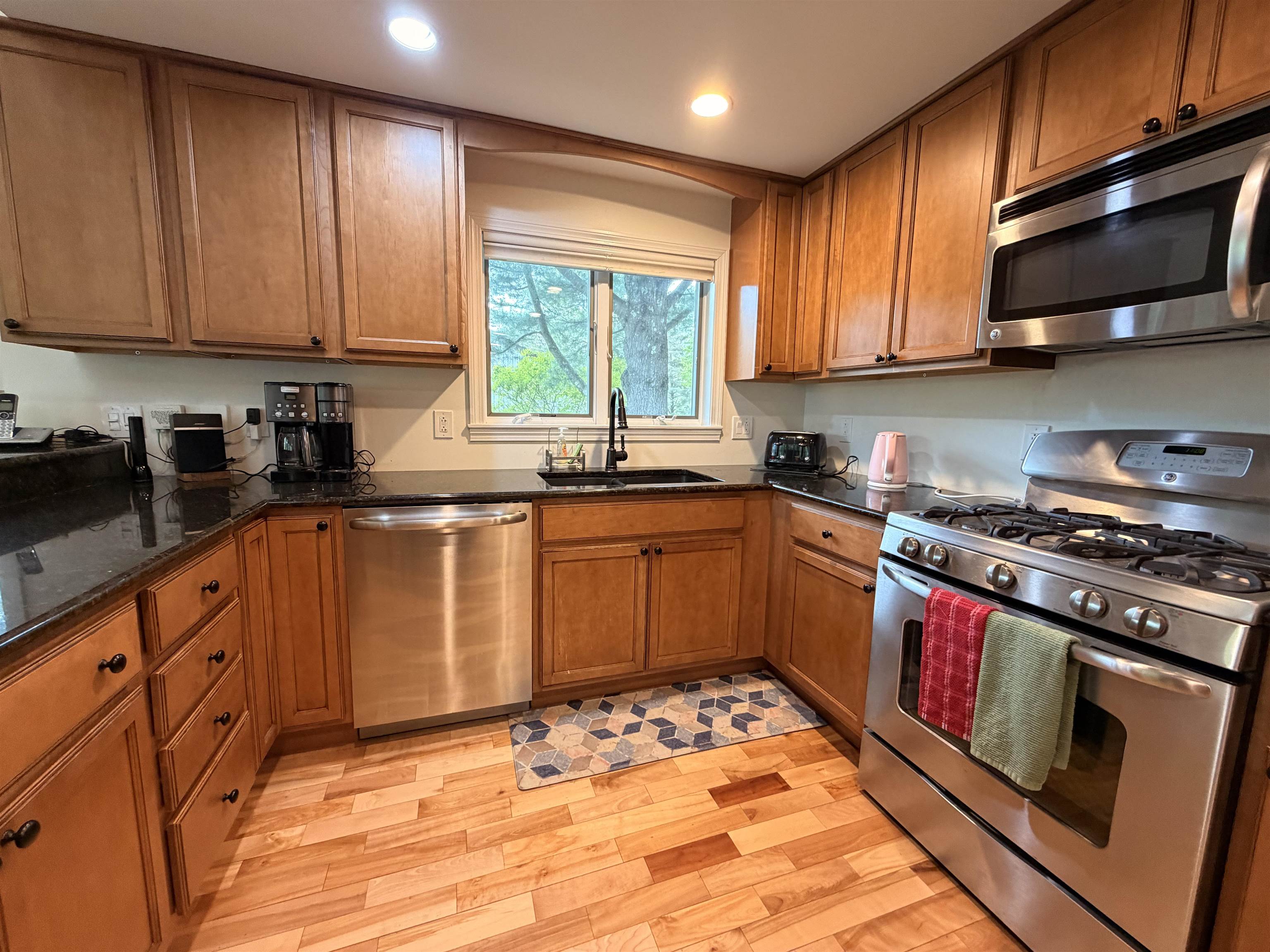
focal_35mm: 14
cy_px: 476
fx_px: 514
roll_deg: -0.8
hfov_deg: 102.1
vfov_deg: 85.7
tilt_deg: -7.7
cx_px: 635
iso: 250
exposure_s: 1/60
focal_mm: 2.22
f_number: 2.2
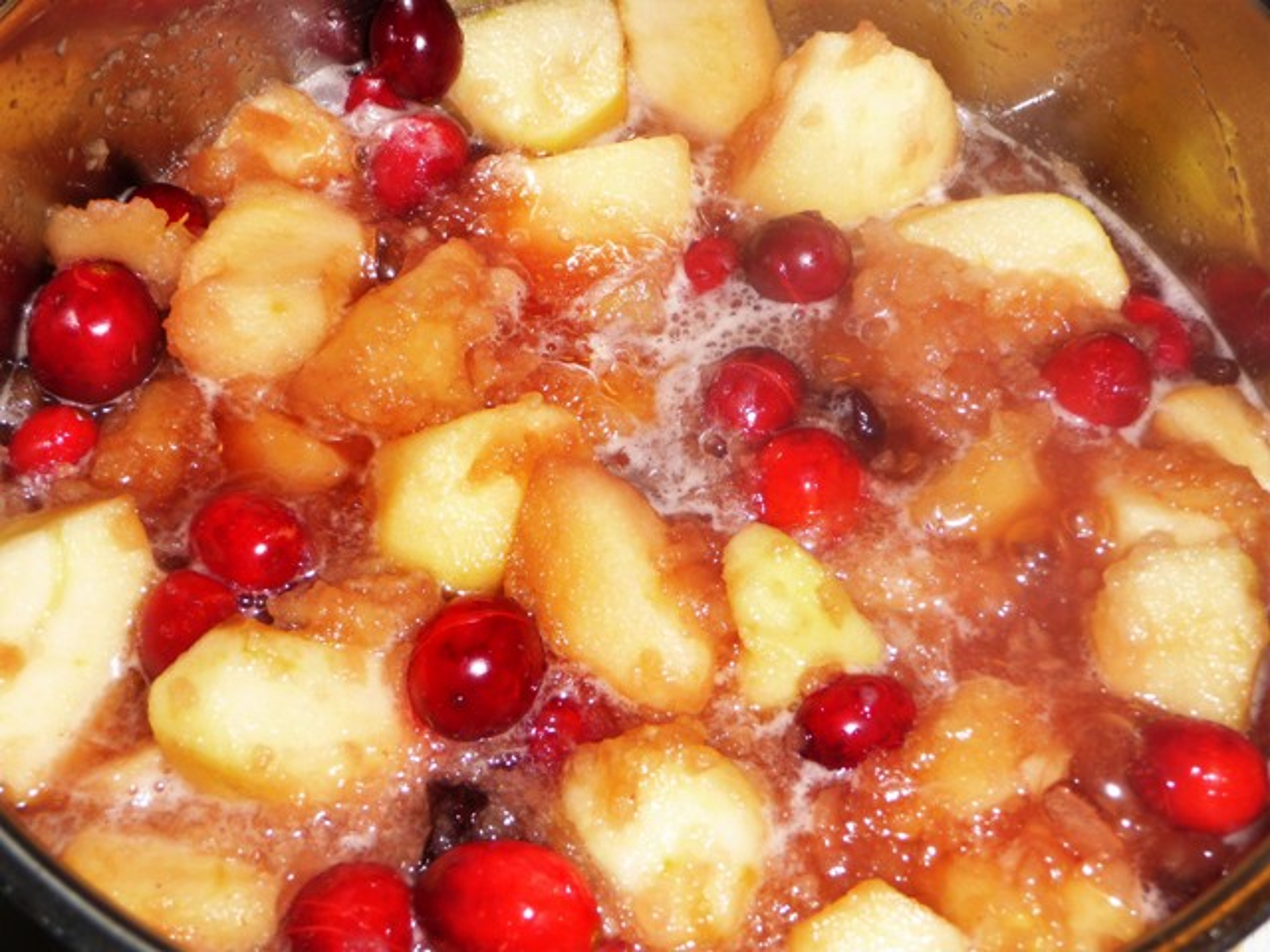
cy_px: 476
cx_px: 635
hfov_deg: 31.2
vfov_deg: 23.7
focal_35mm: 62
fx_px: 2275
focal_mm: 10.5
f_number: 4.5
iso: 100
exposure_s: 1/30
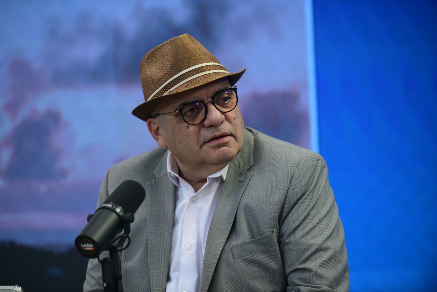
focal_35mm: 200
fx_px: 2428
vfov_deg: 6.9
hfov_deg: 10.3
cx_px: 218
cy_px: 146
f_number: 4.5
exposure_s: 1/320
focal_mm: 200
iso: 800
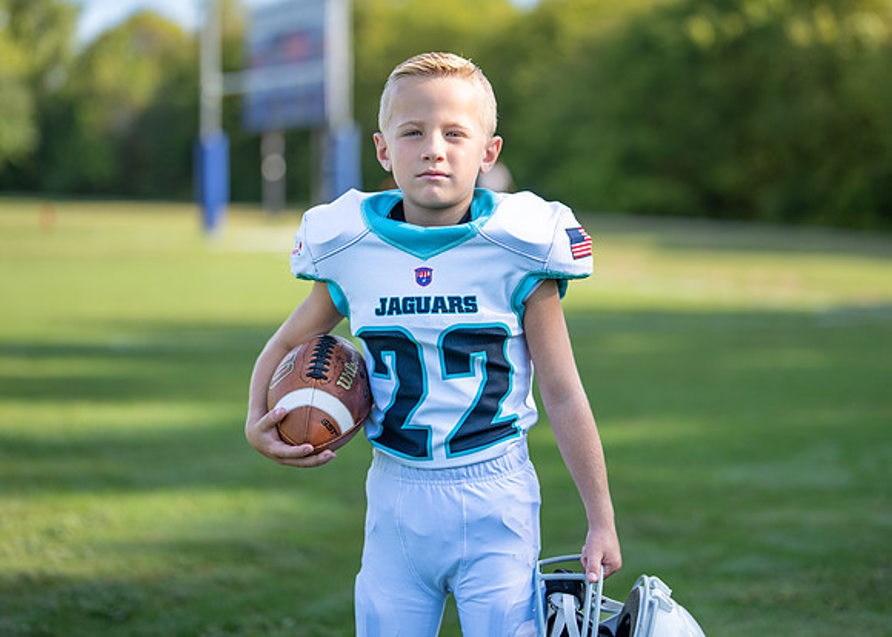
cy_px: 254
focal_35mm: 64
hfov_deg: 30.8
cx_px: 468
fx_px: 1622
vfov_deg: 22.2
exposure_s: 1/3200
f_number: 1.2
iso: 100
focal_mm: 50
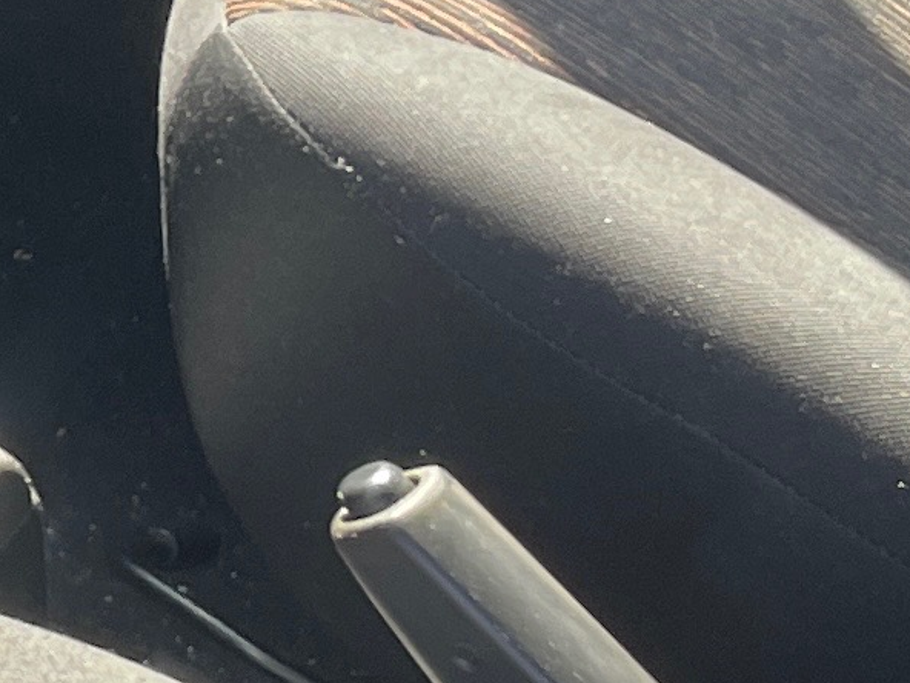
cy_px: -305
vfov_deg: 8.2
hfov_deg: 10.3
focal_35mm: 177
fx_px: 4653
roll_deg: +0.6
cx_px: -912
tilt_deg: -31.7
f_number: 1.6
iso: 32
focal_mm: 4.2
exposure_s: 1/215
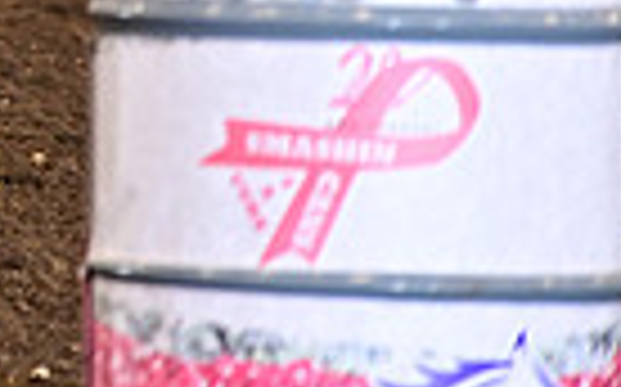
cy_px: -430
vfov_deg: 1.5
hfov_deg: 2.4
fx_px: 14458
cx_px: -670
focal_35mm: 855
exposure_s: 1/250
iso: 1600
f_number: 3.5
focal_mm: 200
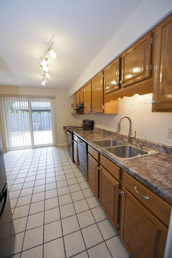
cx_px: 86
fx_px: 100
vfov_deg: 104.3
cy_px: 129
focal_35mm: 14
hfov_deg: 81.1
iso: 1000
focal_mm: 14
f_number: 4.5
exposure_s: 1/160
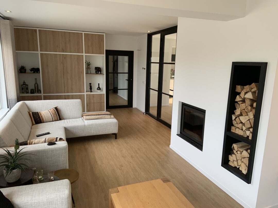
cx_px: 139
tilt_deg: -9.4
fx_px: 209
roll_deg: -1.8
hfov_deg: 67.3
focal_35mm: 26
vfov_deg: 53.1
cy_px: 104
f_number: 1.8
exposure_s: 1/121
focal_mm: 4.25
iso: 100
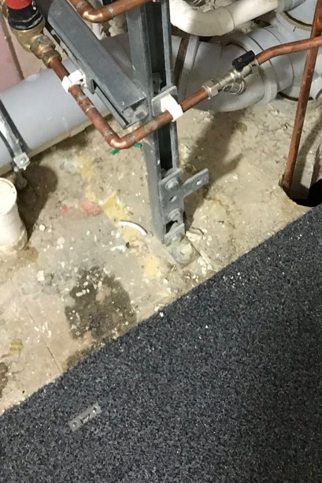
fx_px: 764
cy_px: 37
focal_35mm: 57
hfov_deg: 23.8
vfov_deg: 33.0
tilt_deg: -51.0
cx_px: 172
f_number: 1.8
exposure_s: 1/7
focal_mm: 3.99
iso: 80
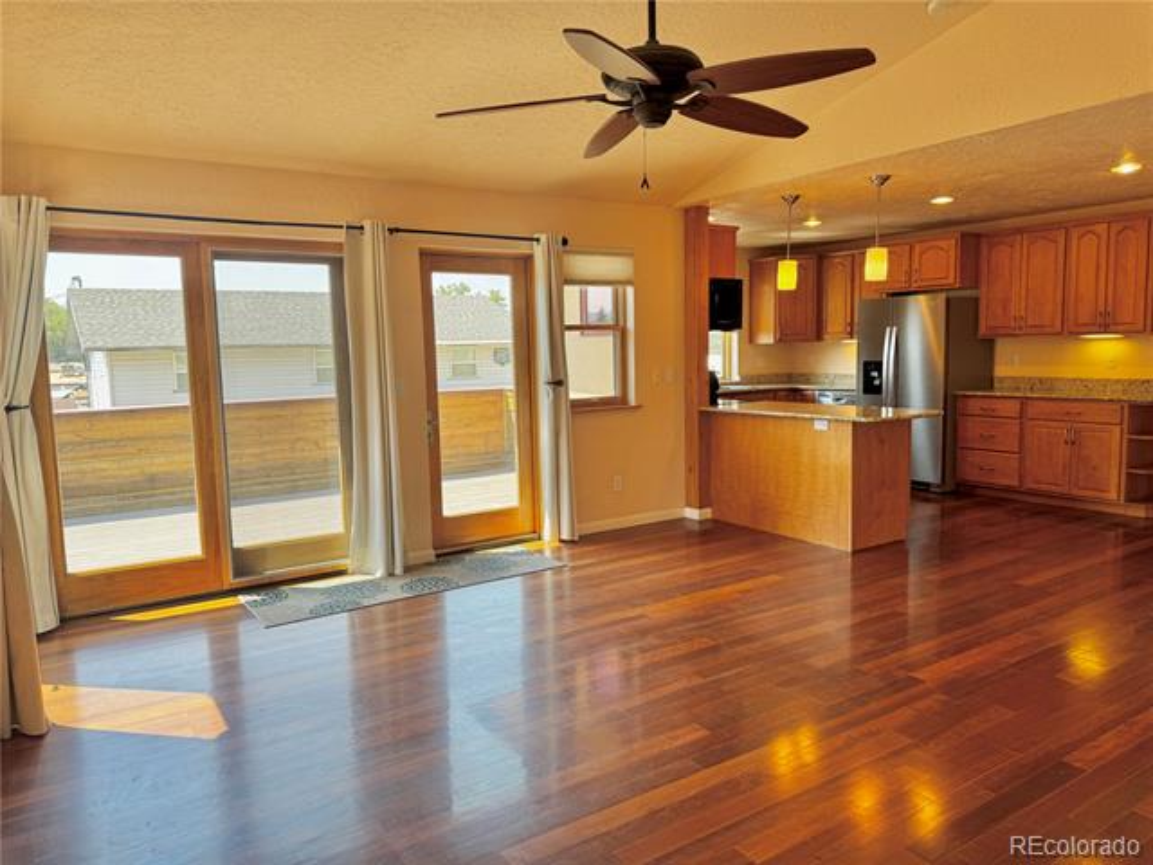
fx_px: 799
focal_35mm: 24
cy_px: 432
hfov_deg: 71.6
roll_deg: +1.8
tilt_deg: -6.5
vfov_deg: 56.8
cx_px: 576
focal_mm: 6.76
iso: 64
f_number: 1.78
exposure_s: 1/223
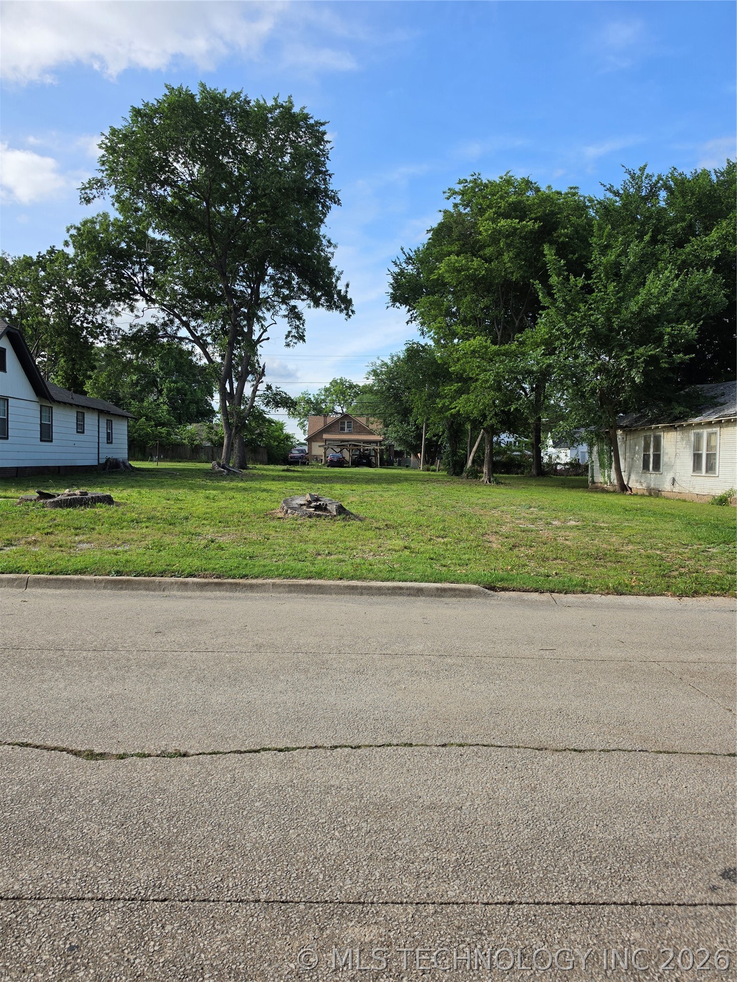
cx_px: 368
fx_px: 653
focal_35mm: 23
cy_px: 491
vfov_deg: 73.9
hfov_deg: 58.9
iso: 64
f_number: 1.4
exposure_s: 1/5015
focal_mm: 6.5
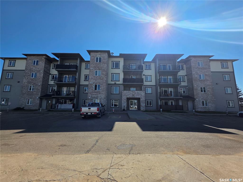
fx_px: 91
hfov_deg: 106.2
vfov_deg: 89.9
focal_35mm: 13
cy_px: 91
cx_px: 122
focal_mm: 2.2
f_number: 1.9
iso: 40
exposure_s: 1/3220
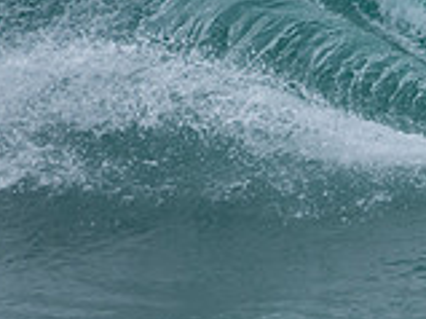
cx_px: 761
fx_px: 32391
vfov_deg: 0.6
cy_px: 189
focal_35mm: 2634
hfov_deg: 0.8
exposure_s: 1/1250
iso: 400
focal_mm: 500
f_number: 5.6
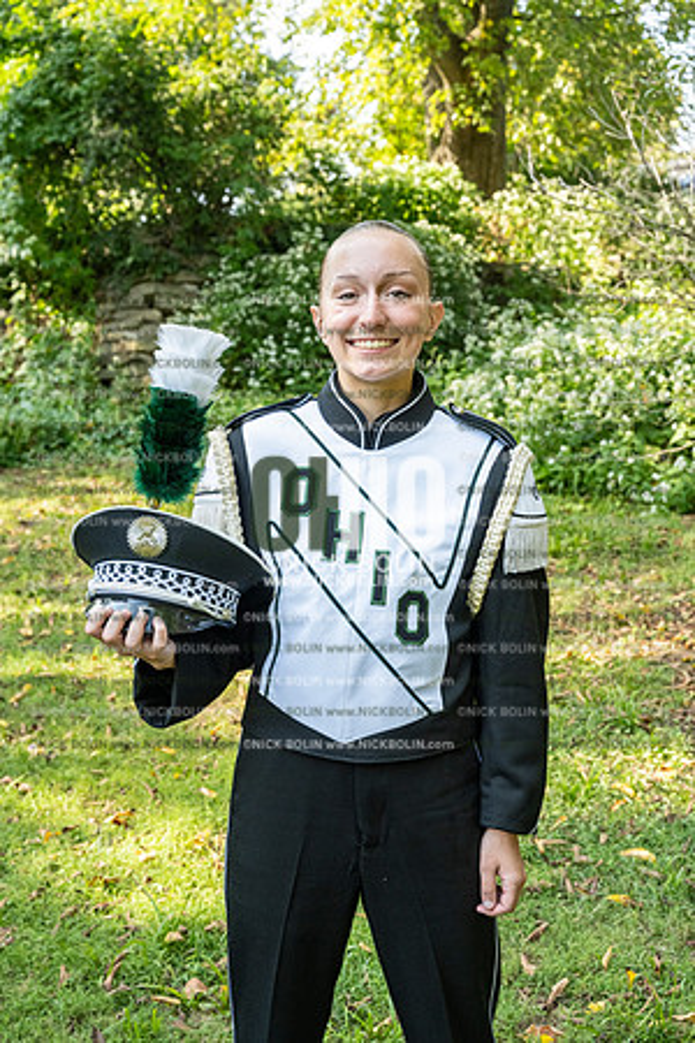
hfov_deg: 29.9
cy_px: 522
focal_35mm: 45
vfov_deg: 43.6
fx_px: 1303
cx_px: 348
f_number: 5.6
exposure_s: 1/800
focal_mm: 45
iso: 1250
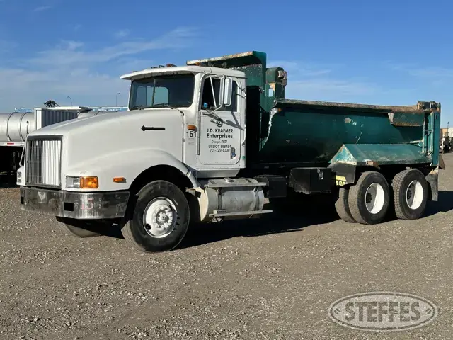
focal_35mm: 48
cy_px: 170
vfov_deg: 30.3
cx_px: 226
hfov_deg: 39.7
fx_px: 628
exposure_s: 1/6211
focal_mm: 6.86
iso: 64
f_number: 1.78
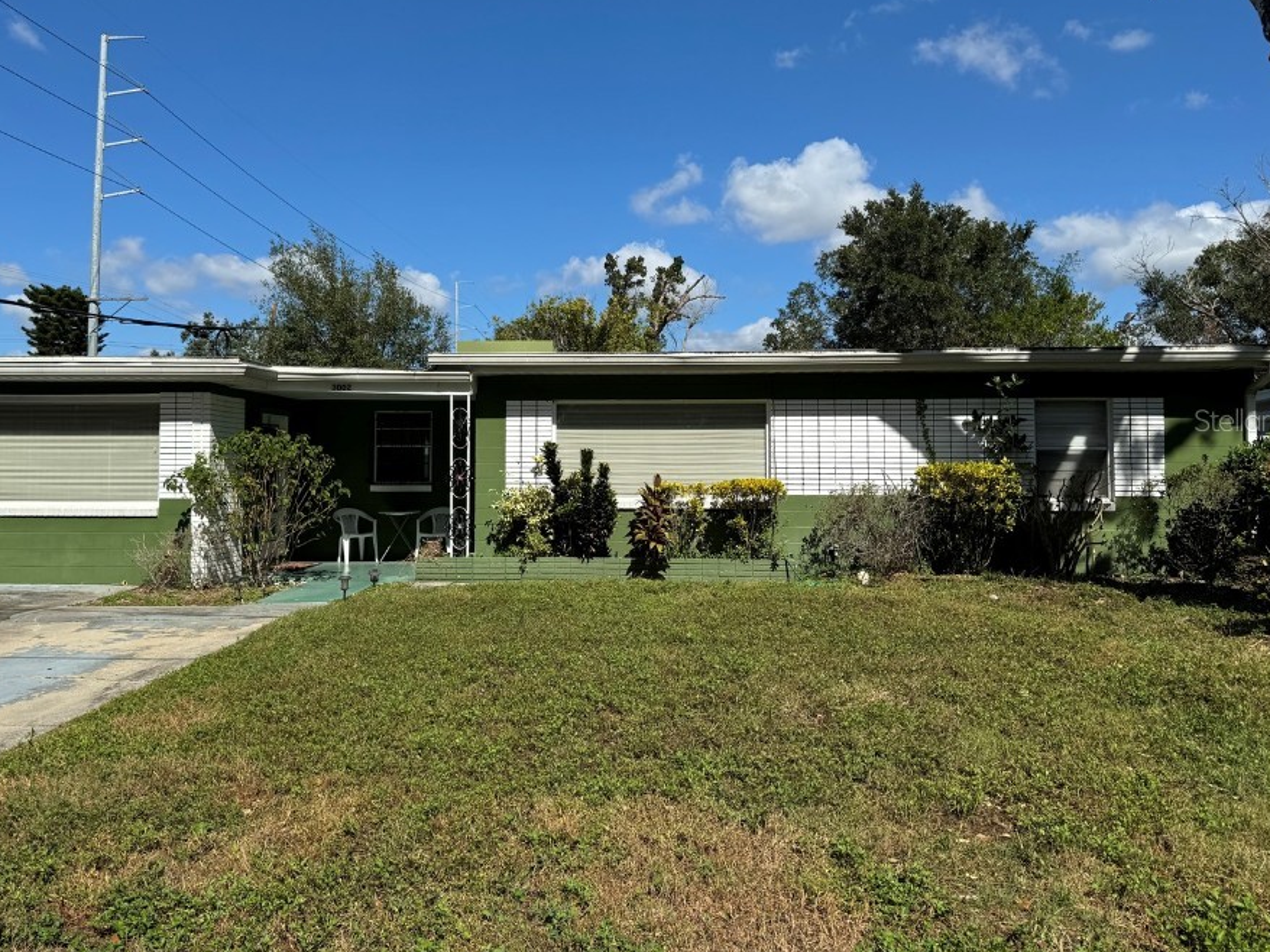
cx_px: 590
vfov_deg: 49.6
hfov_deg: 63.4
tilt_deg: +2.6
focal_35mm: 28
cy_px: 420
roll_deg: +0.2
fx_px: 1027
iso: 80
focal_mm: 6.76
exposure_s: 1/5814
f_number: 1.78
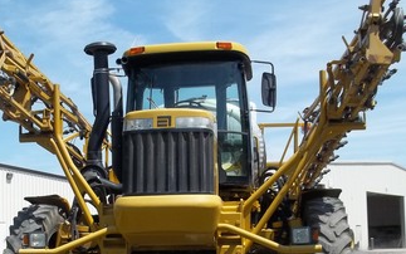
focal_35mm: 59
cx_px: 161
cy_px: 209
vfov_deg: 21.7
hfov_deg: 34.4
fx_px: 653
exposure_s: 1/160
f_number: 8
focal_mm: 5.9
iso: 64
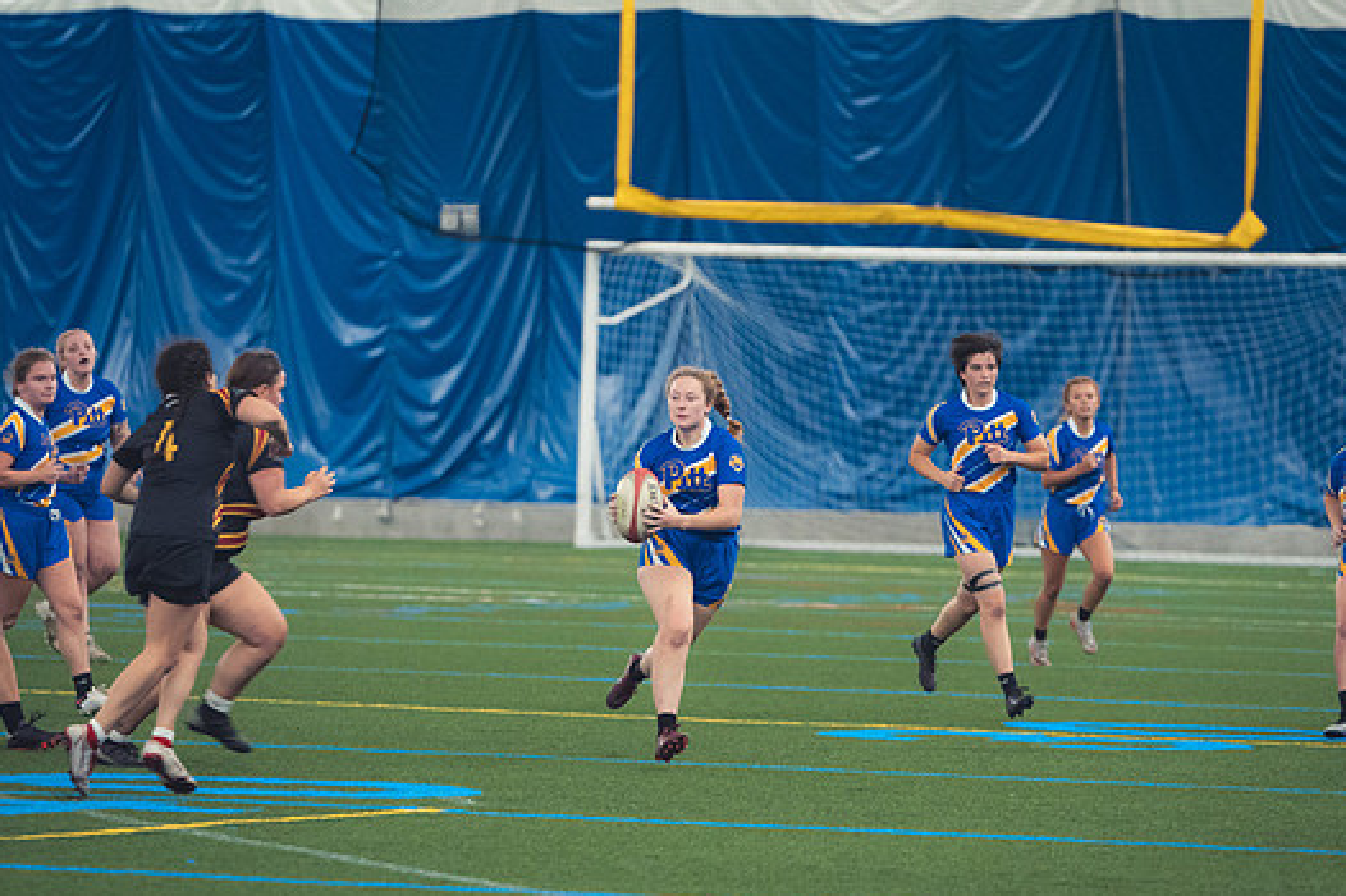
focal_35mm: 281
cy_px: 443
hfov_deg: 7.3
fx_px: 10499
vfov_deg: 4.9
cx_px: 711
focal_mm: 170
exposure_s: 1/320
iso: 3200
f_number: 2.8
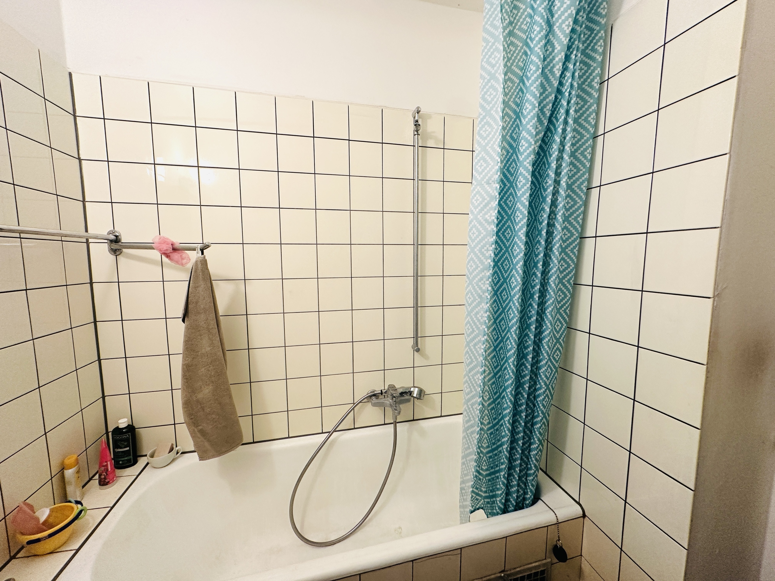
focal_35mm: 14
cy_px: 290
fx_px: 313
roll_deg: -0.4
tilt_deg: -5.8
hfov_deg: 102.1
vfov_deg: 85.7
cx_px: 388
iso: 200
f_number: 2.2
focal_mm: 2.22
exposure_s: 1/100
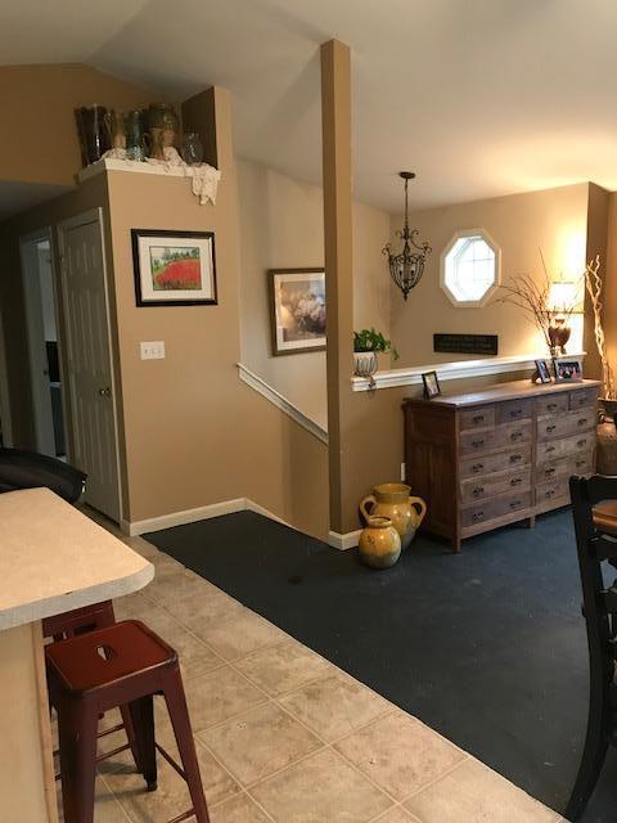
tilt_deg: -8.0
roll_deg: +2.0
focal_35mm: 28
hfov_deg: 49.7
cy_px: 412
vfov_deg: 63.4
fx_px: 665
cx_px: 308
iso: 80
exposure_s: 1/15
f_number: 1.8
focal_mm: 3.99
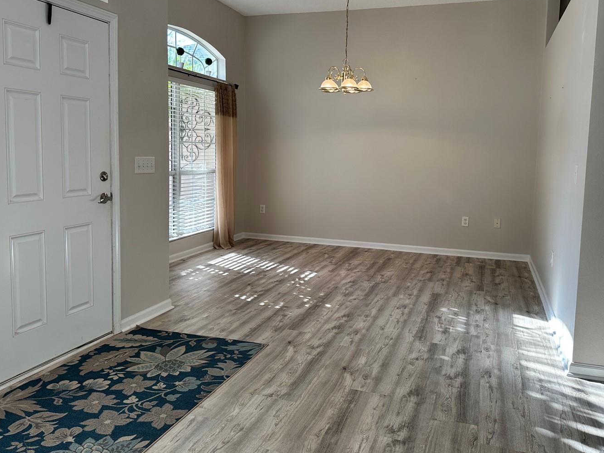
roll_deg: -1.6
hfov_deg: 61.6
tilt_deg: -4.9
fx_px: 506
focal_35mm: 29
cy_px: 201
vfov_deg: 48.1
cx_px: 319
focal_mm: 6.86
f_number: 1.78
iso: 80
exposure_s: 1/341
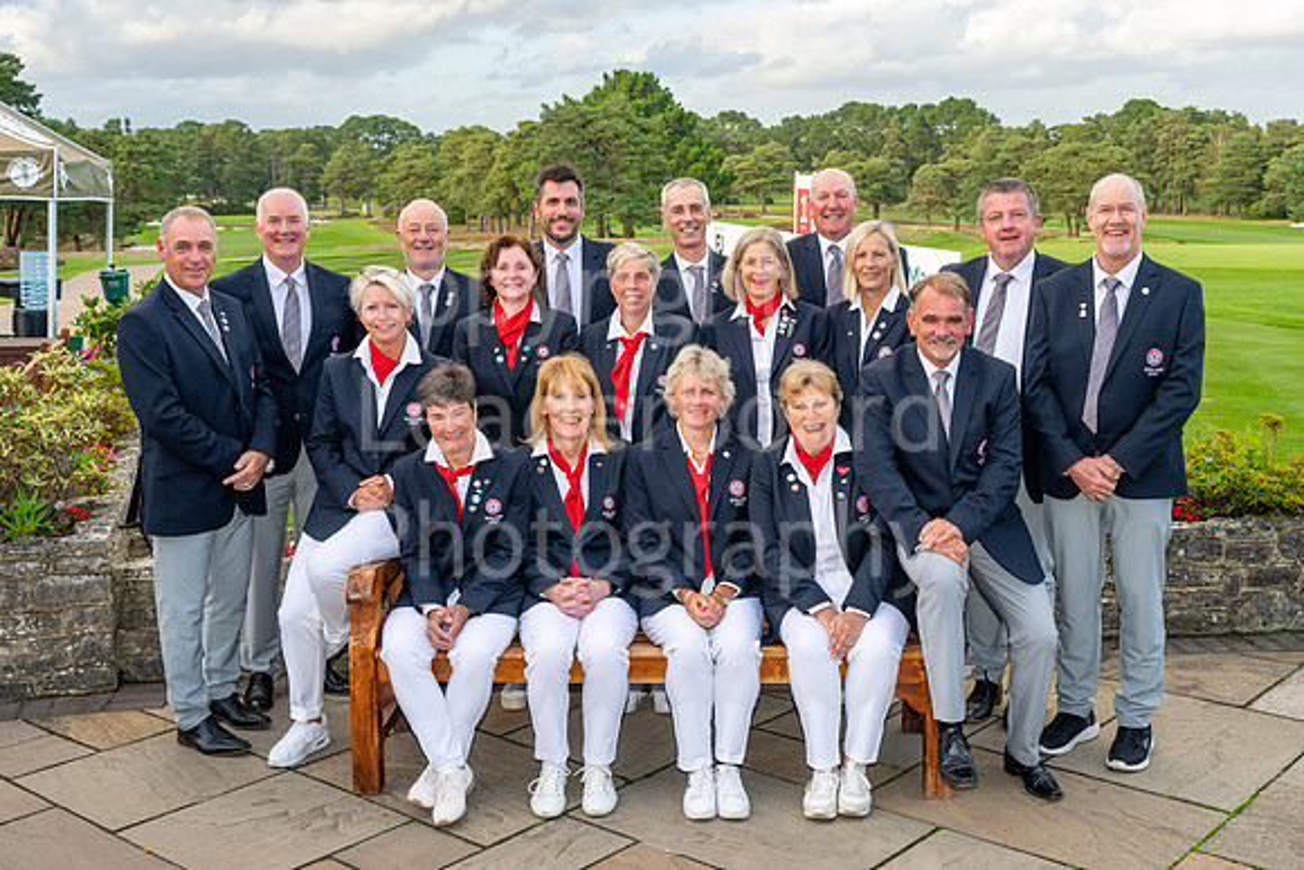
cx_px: 678
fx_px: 1466
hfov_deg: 47.9
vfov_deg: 33.1
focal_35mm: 40
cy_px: 423
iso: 200
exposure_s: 1/160
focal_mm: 34
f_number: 7.1
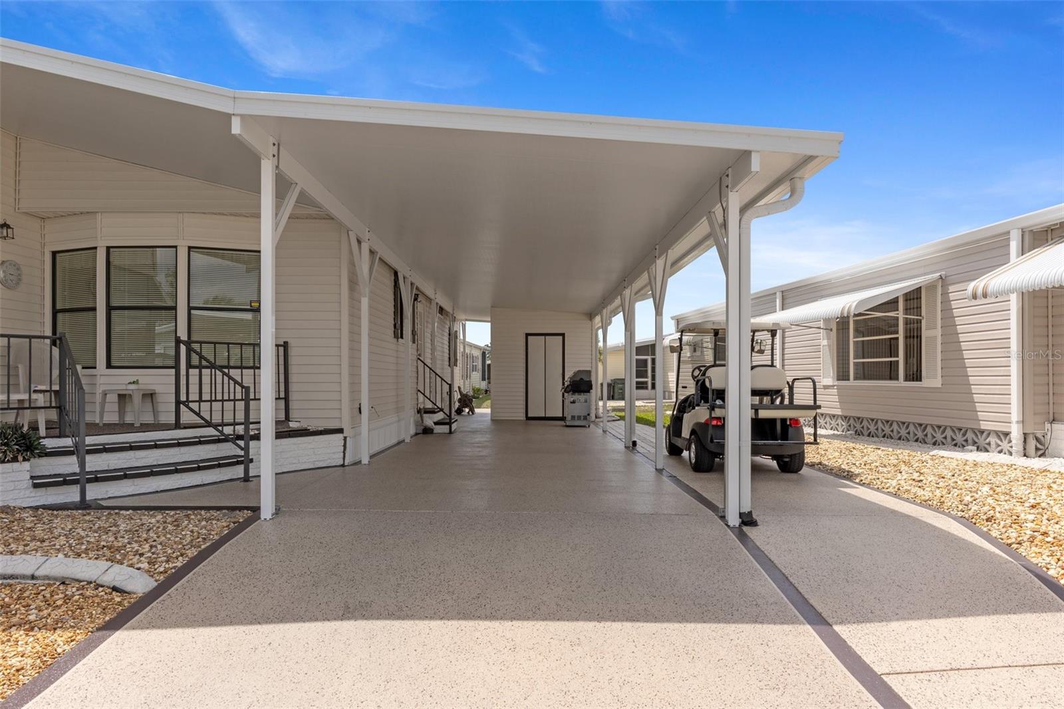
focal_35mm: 23
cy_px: 354
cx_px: 532
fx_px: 669
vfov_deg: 55.8
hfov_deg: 77.0
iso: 100
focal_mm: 15.1
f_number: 8
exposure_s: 1/320
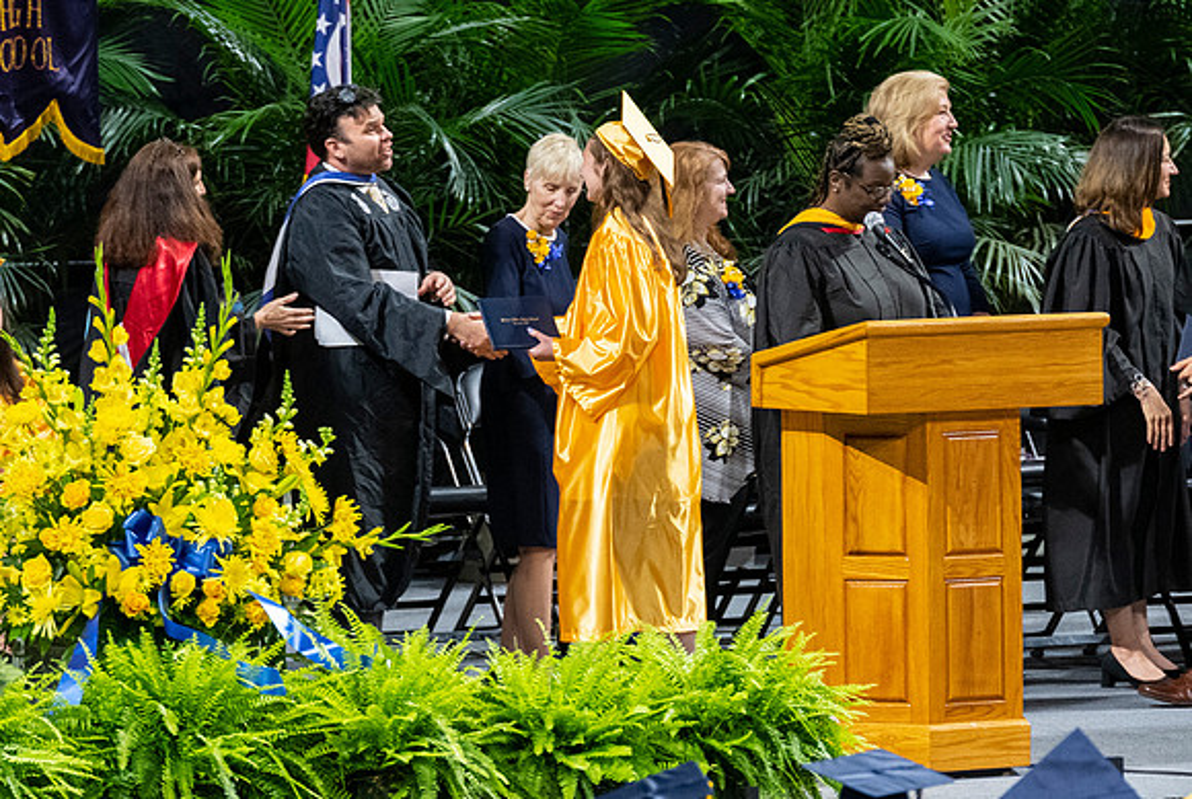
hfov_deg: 5.1
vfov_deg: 3.4
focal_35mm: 404
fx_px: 13399
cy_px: 472
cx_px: 619
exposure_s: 1/200
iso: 2000
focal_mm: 200
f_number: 4
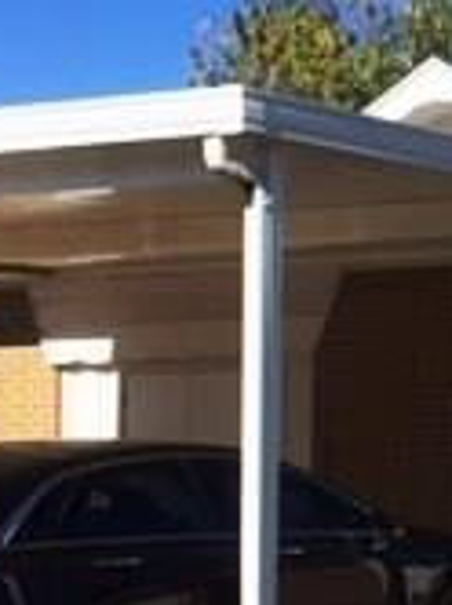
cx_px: 820
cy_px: 467
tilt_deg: +3.6
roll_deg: -1.6
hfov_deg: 12.1
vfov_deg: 17.5
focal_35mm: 112
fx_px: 1955
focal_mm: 4.15
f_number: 2.2
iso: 32
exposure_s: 1/3049
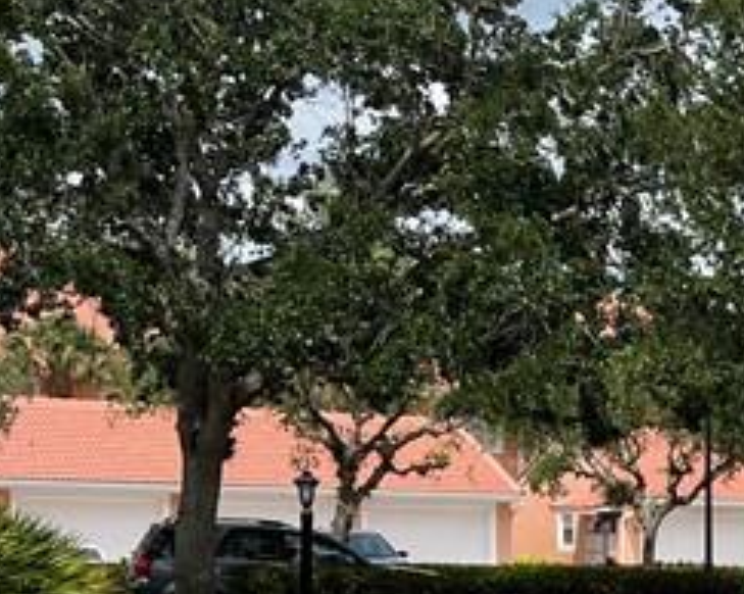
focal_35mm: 107
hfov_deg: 16.2
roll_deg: -0.2
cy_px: 701
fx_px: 2354
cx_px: 1154
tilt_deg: -3.9
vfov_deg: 14.0
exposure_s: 1/3311
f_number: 1.6
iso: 50
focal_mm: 5.1
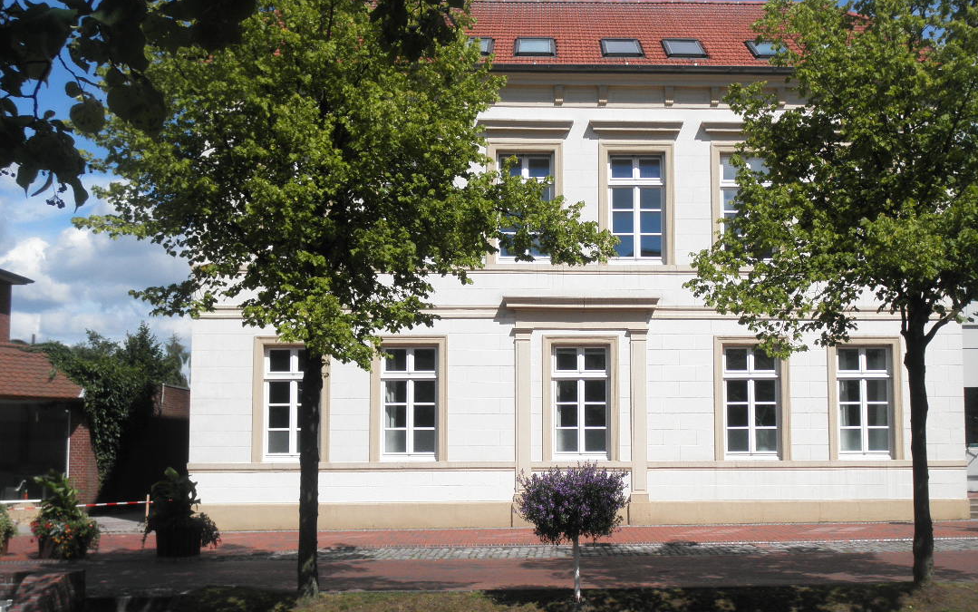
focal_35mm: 44
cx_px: 579
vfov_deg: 29.2
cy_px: 351
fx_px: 1173
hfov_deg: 45.1
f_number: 9.1
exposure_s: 1/160
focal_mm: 6.1
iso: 64
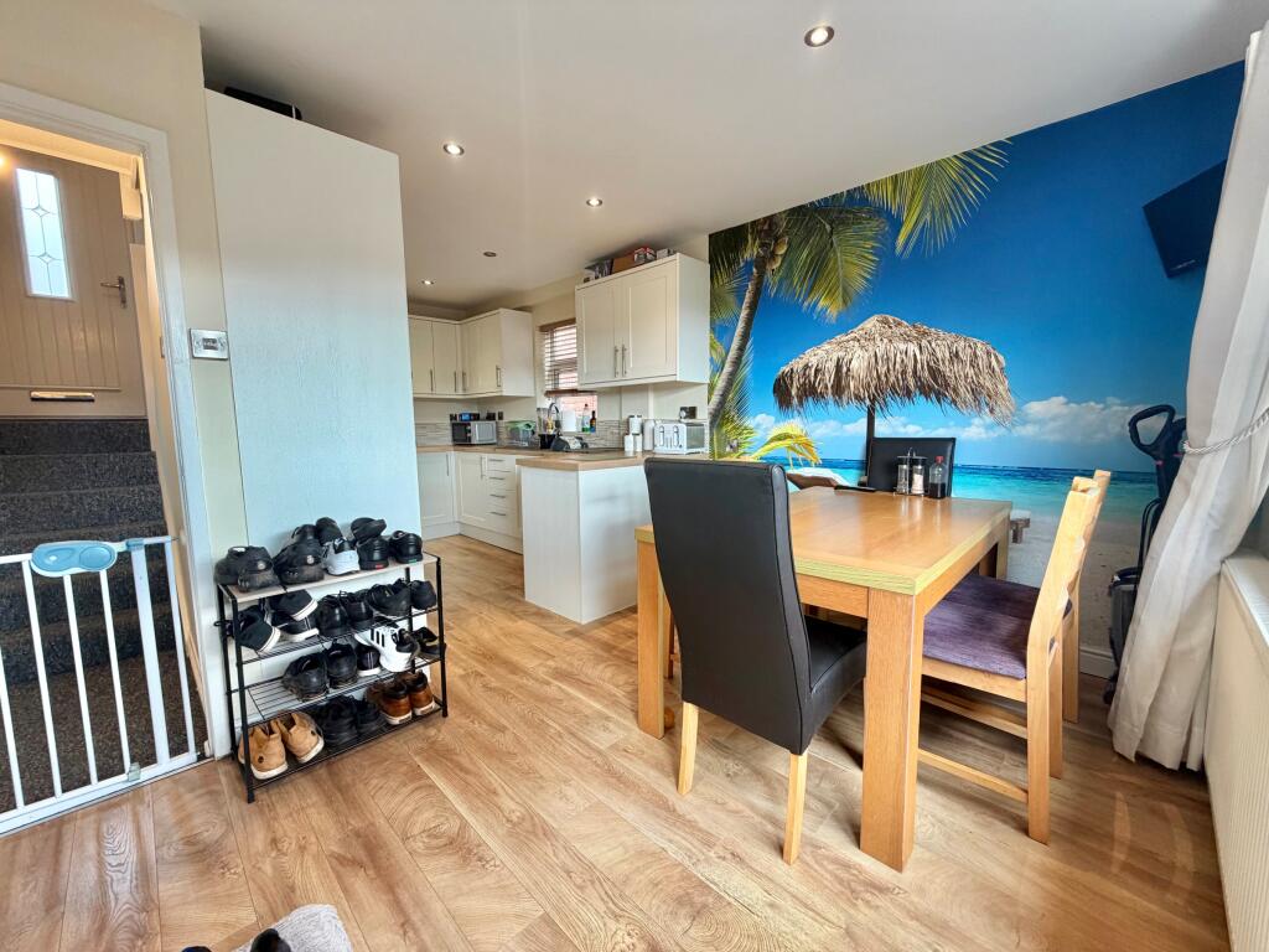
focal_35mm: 14
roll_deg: +0.3
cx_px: 634
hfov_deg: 102.1
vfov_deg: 85.7
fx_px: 513
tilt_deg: -6.6
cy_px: 476
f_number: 2.2
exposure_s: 1/100
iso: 125
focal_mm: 2.22
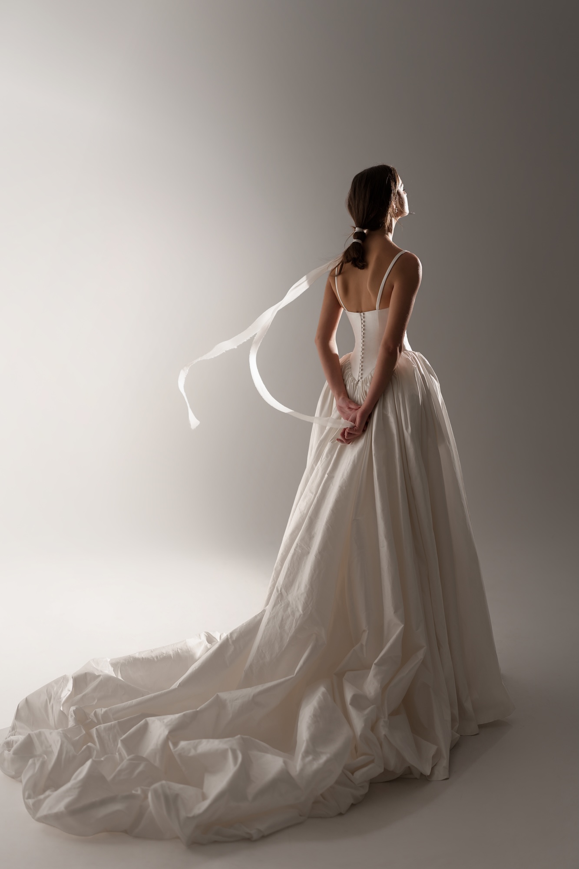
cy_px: 434
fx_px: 1206
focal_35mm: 50
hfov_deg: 27.0
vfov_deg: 39.6
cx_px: 290
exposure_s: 1/500
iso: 50
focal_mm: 50
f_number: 1.2
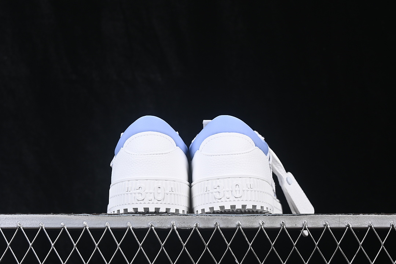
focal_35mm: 75
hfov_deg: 27.0
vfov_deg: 18.2
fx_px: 825
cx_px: 198
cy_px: 132
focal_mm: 50
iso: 160
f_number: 8
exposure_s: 1/80
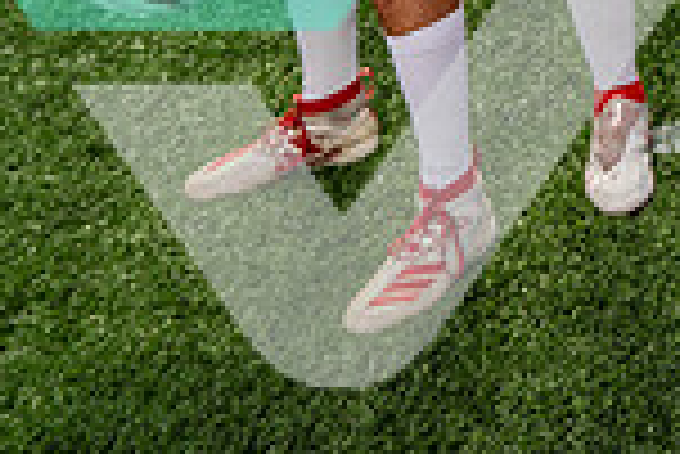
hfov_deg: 15.8
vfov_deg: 11.0
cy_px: -398
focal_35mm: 115
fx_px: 2174
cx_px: 1112
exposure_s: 1/500
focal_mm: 30
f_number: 5.6
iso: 100
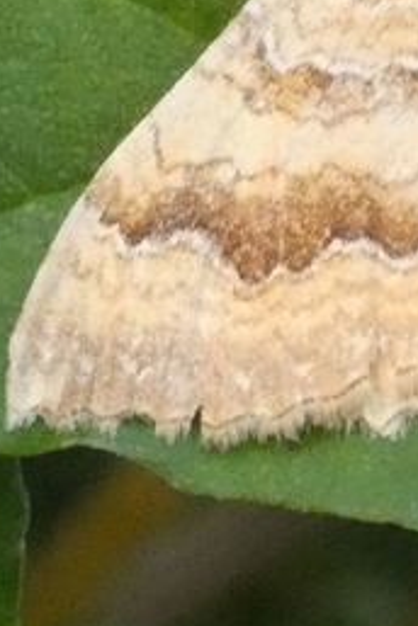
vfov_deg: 3.7
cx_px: 531
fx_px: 9596
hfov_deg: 2.5
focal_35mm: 551
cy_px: 66
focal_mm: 28.8
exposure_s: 1/80
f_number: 5.4
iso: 1250
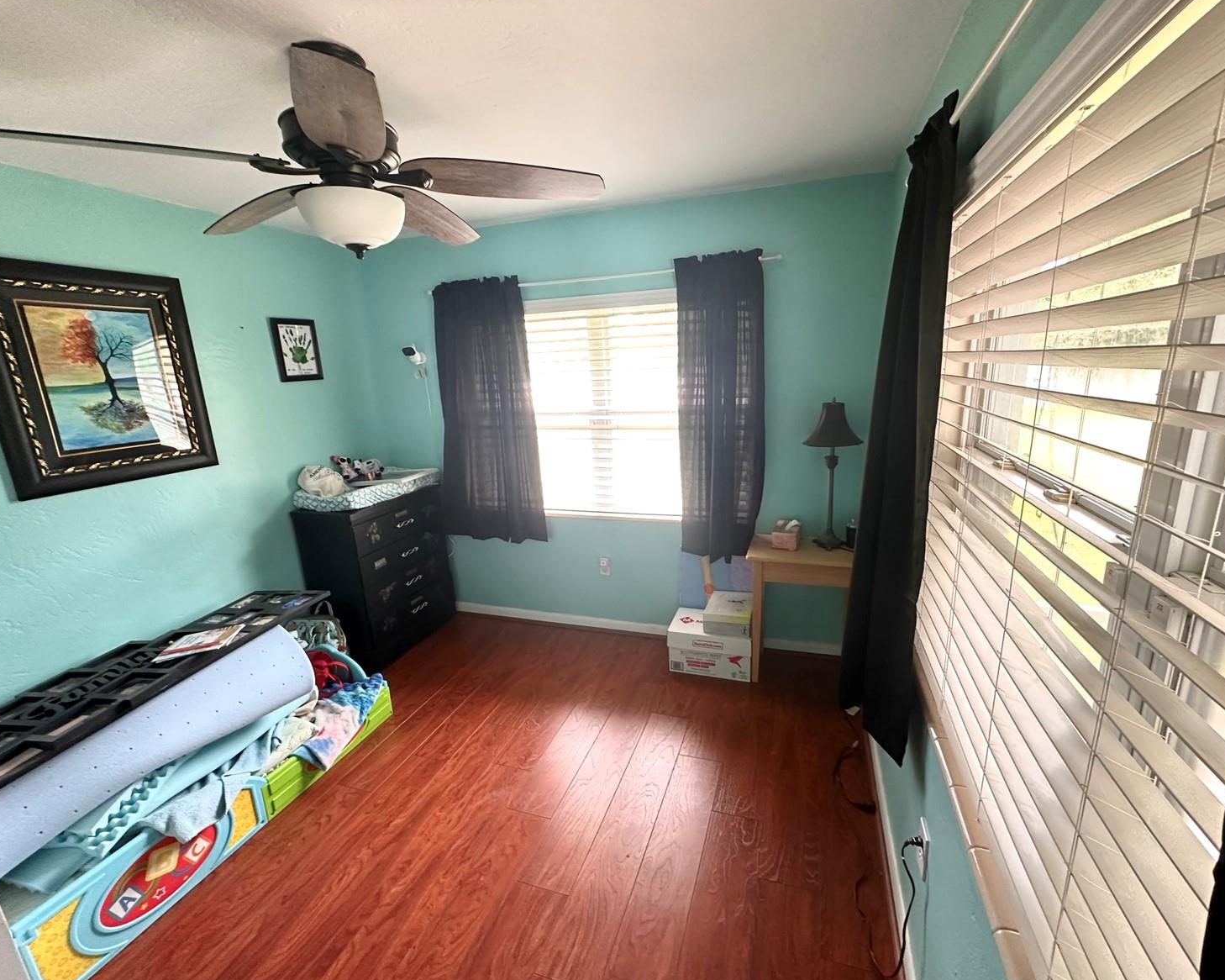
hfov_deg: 96.8
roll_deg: +2.2
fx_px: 544
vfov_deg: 84.0
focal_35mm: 15
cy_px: 493
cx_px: 633
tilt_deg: -13.8
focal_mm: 2.22
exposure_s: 1/80
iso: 320
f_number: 2.2
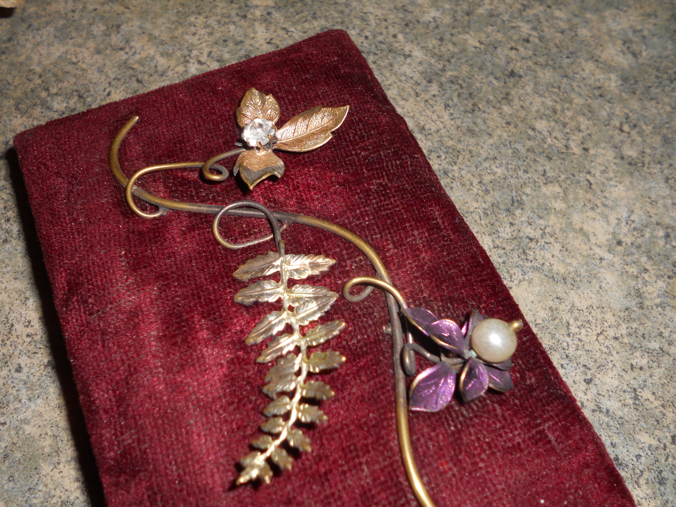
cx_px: 338
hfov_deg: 56.8
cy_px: 254
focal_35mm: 32
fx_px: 625
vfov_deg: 44.2
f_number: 8.8
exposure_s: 1/25
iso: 80
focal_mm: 5.8
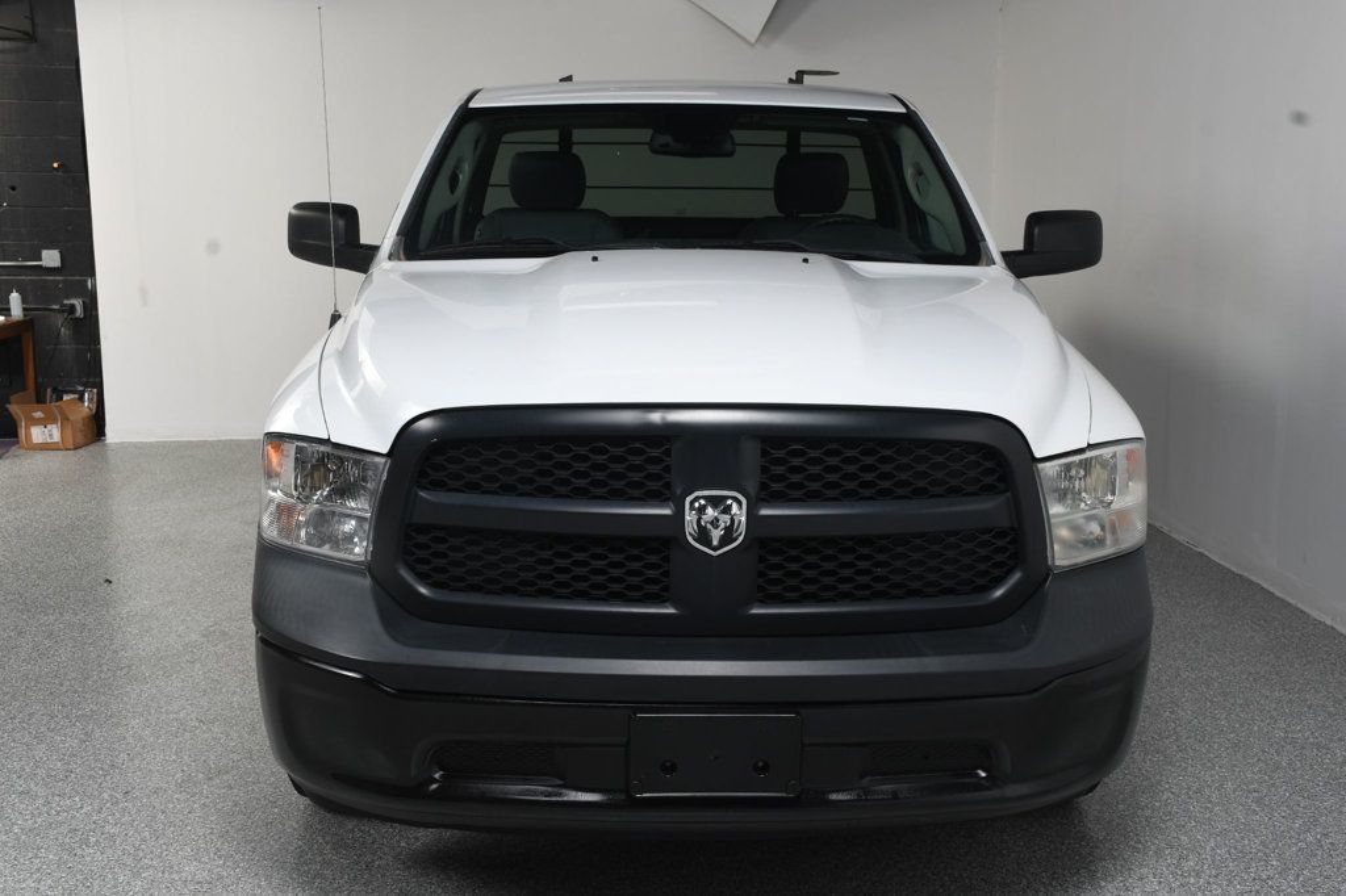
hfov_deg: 48.5
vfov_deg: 33.4
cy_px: 448
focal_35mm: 40
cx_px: 673
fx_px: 1495
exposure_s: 1/160
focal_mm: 27
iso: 100
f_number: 11
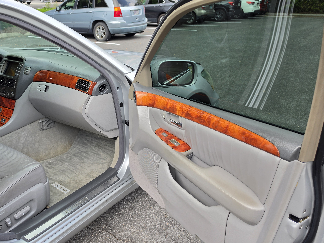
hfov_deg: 59.4
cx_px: 127
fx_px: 281
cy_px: 96
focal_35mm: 30
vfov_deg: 46.5
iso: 20
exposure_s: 1/359
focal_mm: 6.5
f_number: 1.4
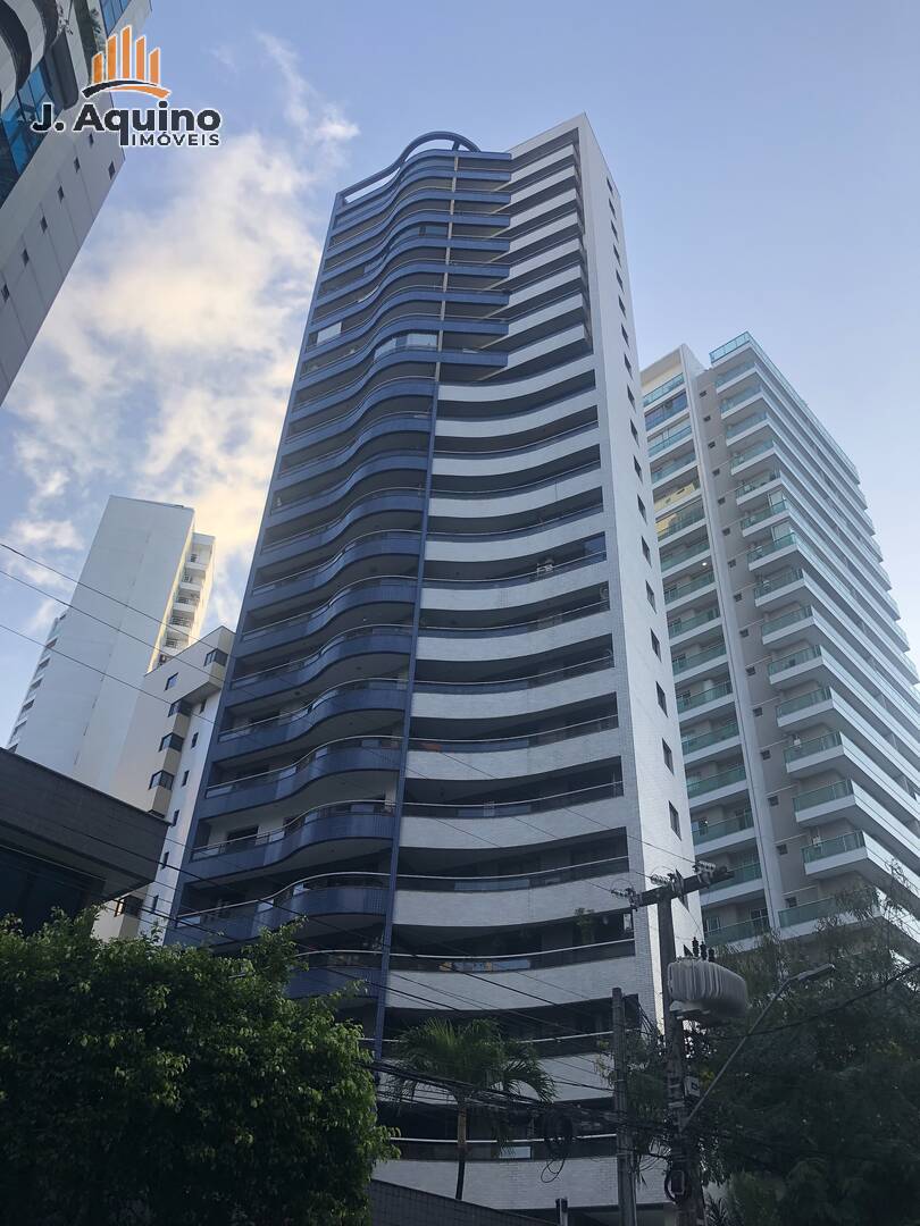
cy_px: 613
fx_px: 992
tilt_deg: +39.9
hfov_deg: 49.7
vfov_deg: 63.4
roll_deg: -1.9
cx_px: 460
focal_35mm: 28
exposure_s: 1/375
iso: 20
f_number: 1.8
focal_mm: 4
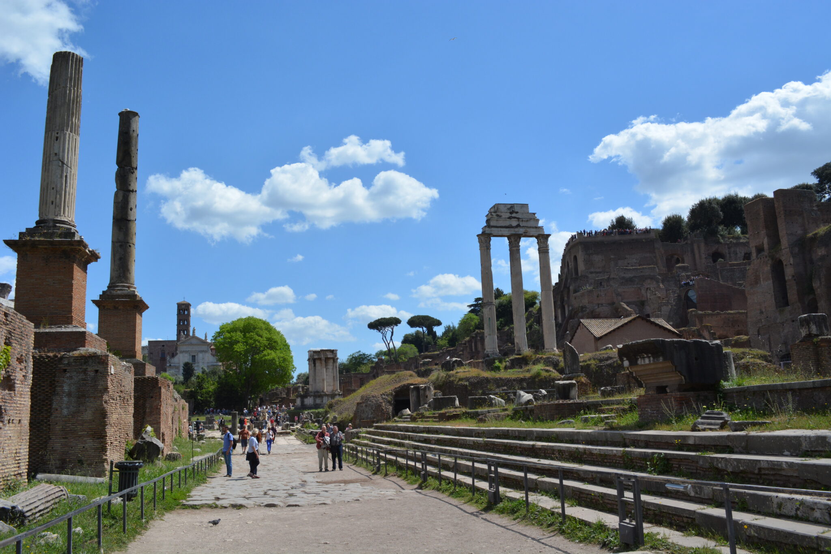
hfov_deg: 61.9
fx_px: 692
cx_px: 416
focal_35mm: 30
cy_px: 277
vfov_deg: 43.6
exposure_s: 1/2000
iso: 400
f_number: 8
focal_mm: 20
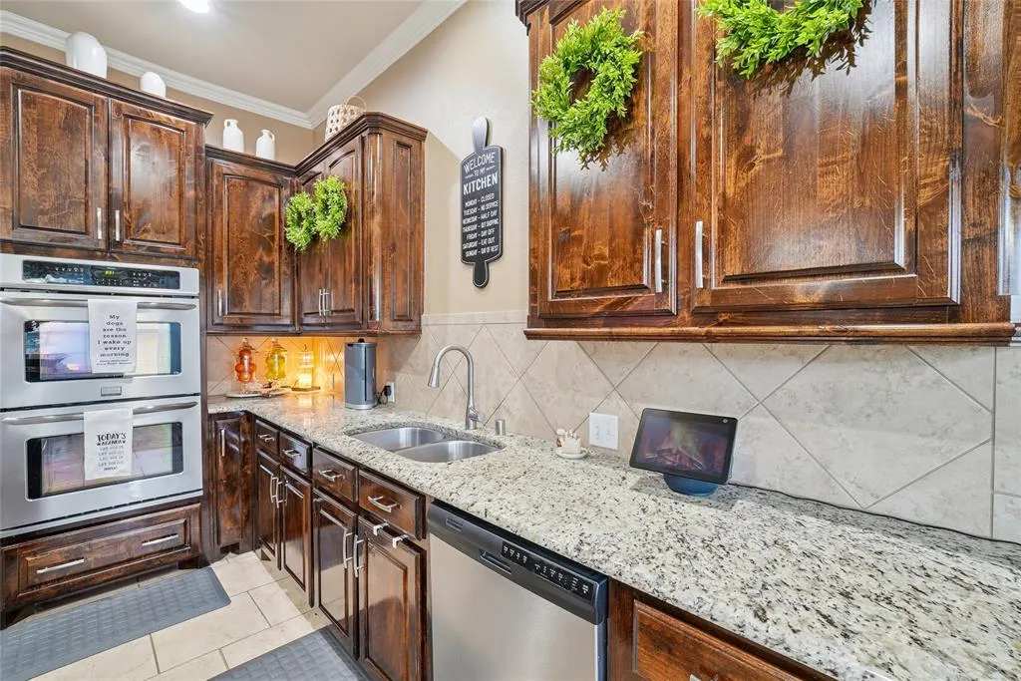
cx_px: 510
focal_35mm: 16
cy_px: 340
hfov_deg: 96.7
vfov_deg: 73.8
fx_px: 454
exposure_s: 1/2
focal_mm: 16
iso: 320
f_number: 9
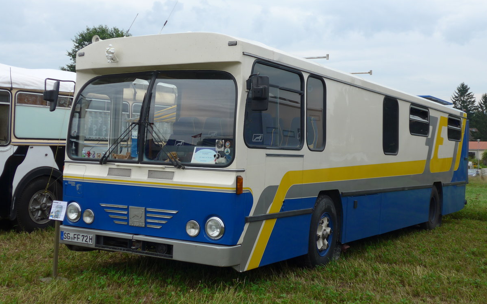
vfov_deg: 26.3
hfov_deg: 41.1
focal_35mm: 49
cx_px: 244
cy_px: 137
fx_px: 650
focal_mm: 9.5
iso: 80
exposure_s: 1/500
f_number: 3
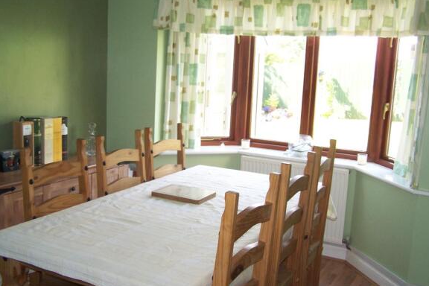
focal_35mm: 40
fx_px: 477
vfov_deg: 33.4
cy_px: 148
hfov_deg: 48.5
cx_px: 216
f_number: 2.8
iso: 140
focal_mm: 6.3
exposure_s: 1/60
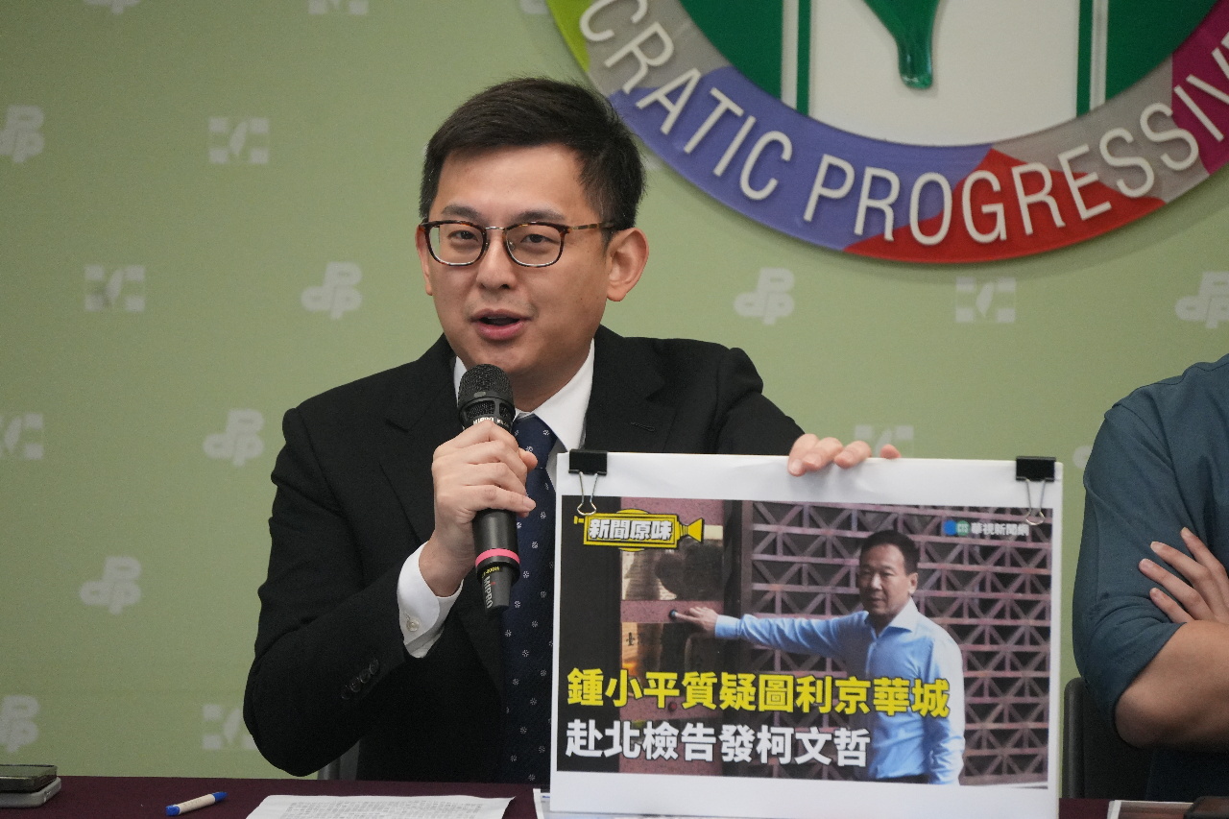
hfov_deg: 7.3
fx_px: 9625
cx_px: 614
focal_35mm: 282
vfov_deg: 4.9
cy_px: 410
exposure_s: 1/320
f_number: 6.3
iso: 3200
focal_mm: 188
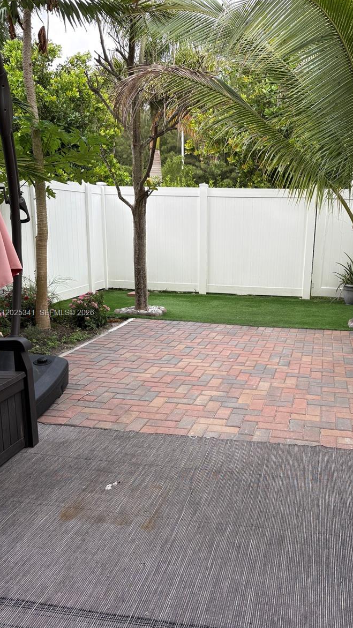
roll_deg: -1.5
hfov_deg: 39.7
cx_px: 236
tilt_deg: -10.1
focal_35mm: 29
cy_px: 313
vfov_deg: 66.1
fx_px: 483
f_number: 1.6
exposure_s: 1/586
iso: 50
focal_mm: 5.96
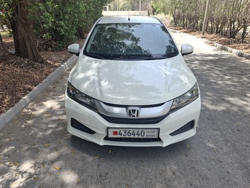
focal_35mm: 26
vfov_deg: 52.9
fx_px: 188
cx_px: 118
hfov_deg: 67.3
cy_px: 105
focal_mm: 5.54
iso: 50
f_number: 1.8
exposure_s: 1/411
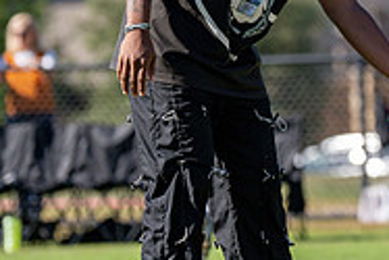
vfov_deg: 3.2
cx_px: 416
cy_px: 34
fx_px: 4726
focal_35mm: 437
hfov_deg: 4.7
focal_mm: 134
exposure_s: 1/4000
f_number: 2.8
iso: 250
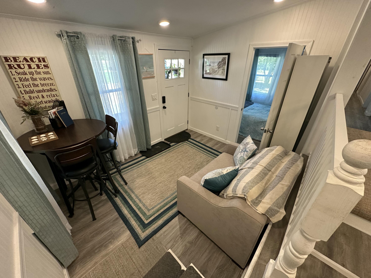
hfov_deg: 102.1
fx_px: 150
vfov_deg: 85.7
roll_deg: +0.3
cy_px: 139
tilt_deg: -28.6
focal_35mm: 14
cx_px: 186
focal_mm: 2.22
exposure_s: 1/120
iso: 320
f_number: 2.2
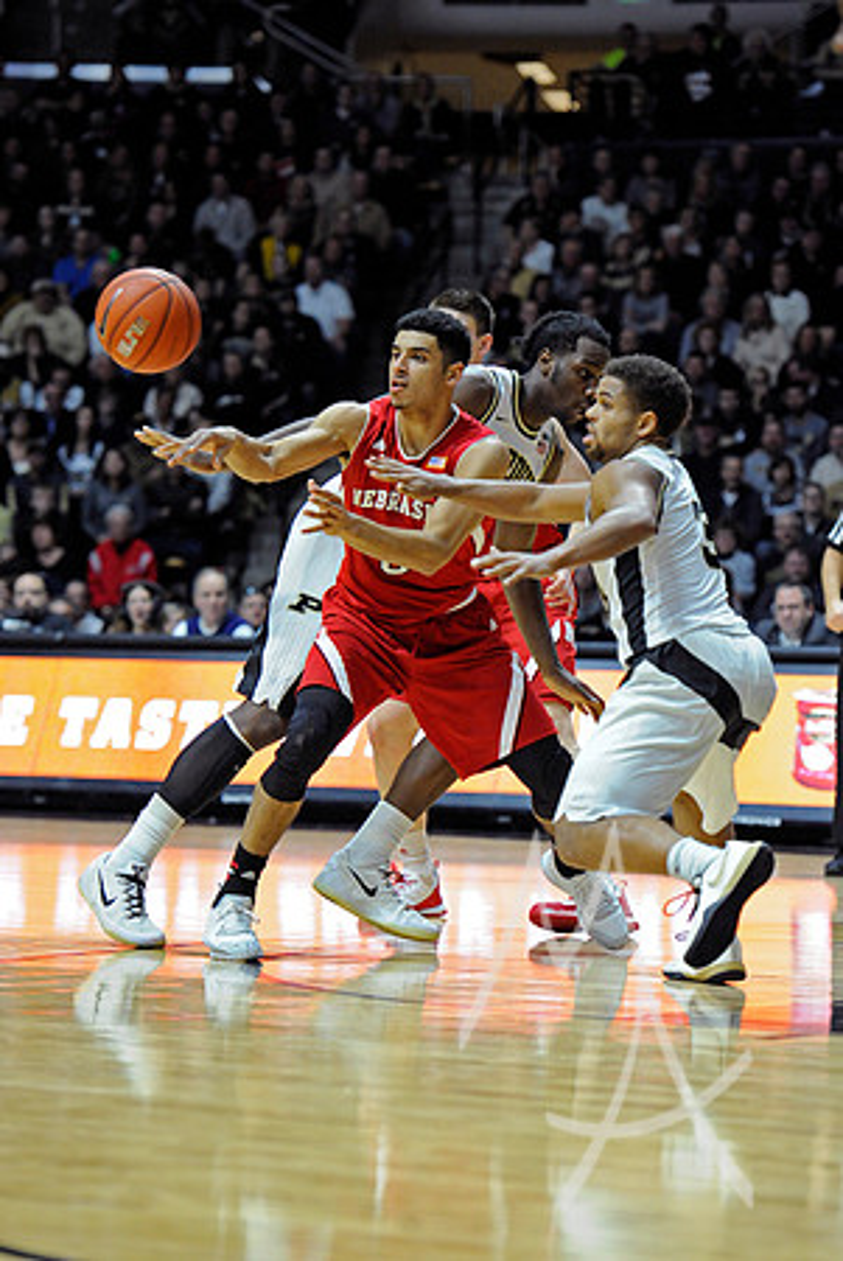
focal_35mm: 125
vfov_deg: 16.4
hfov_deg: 11.0
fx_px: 4380
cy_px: 630
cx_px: 422
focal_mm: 125
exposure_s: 1/1000
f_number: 3.2
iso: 4000
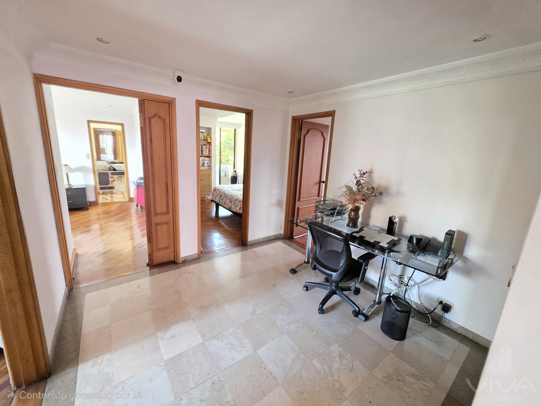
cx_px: 270
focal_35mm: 13
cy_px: 203
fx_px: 203
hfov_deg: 106.2
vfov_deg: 89.9
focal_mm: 2.2
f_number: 1.9
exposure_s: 1/40
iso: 1000
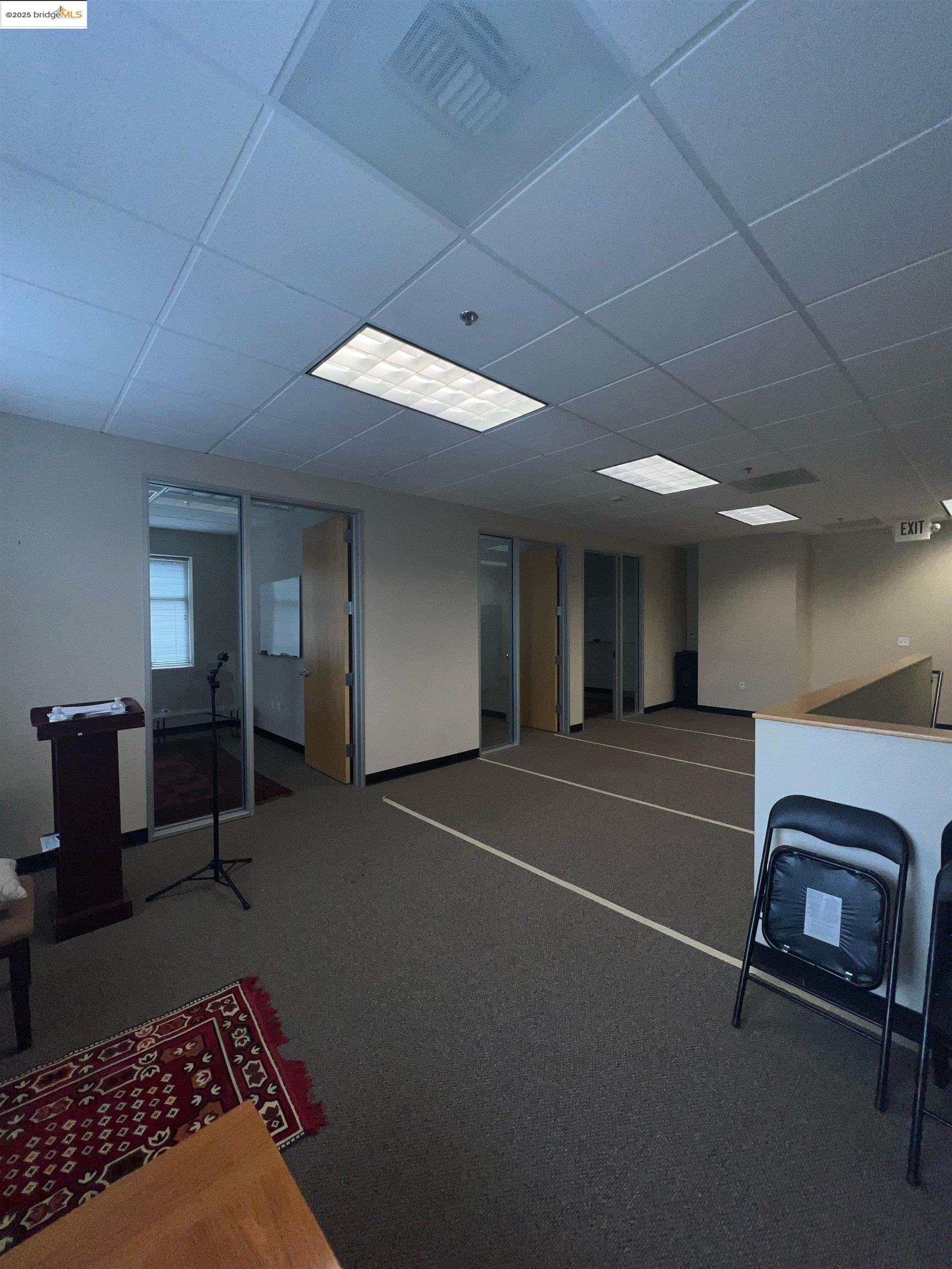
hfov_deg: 89.9
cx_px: 476
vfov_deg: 106.2
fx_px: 477
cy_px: 634
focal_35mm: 13
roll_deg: -0.5
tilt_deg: -1.7
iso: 32
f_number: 1.8
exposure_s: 1/122
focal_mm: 1.57
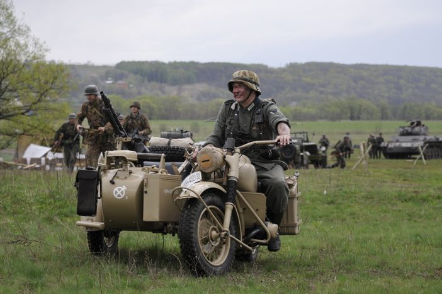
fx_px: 1287
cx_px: 221
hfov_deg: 19.5
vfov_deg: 13.0
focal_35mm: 105
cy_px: 147
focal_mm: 70
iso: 200
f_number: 4
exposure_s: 1/320
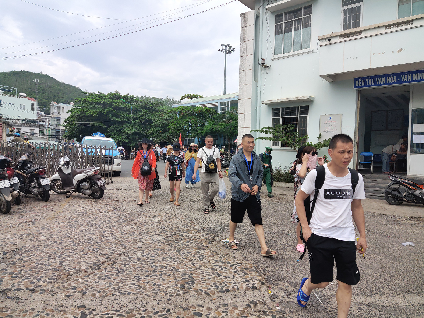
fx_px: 306
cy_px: 159
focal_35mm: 25
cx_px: 212
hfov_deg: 69.4
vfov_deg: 54.9
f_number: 1.7
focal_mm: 4.71
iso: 50
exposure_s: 1/5000
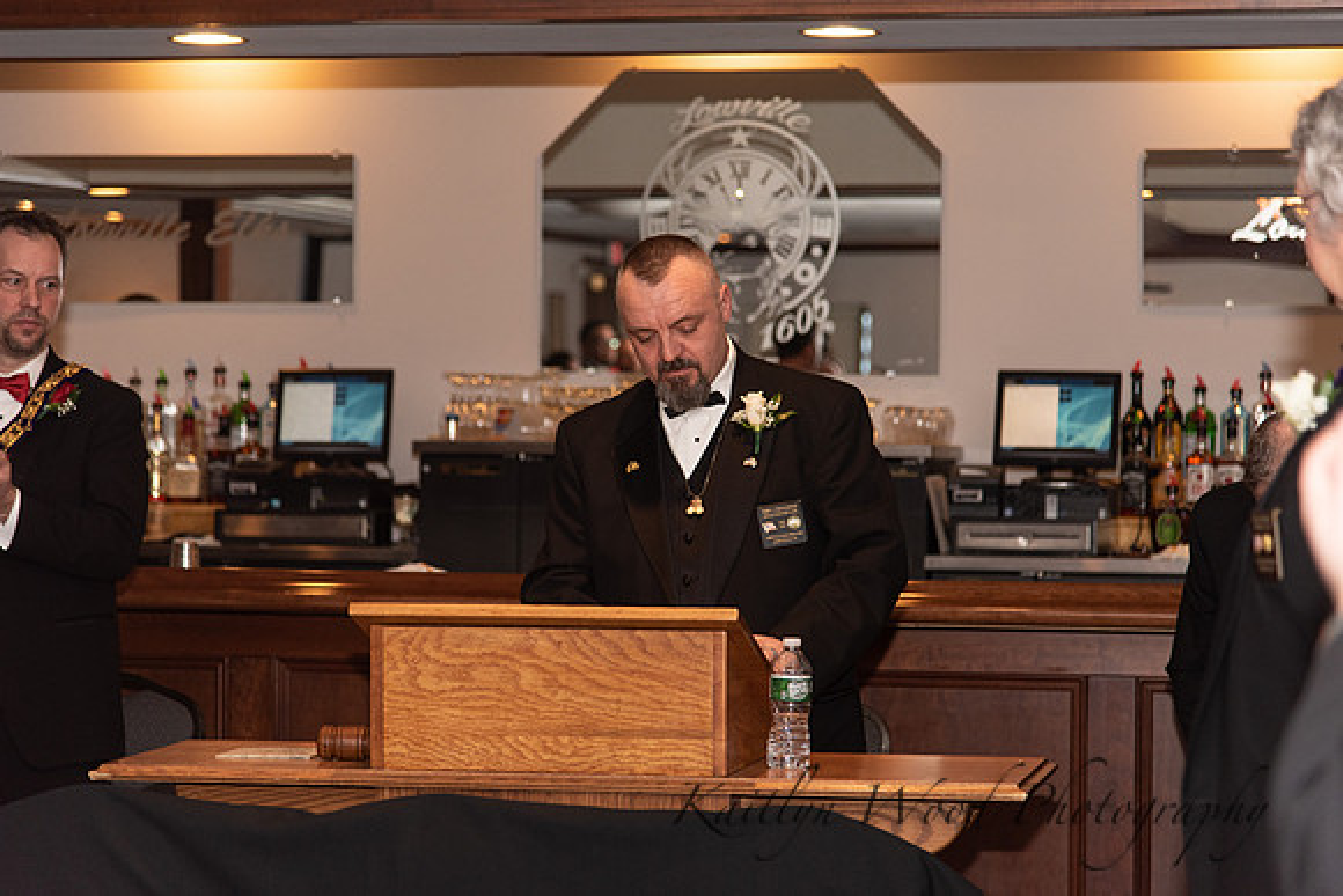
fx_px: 3731
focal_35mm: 100
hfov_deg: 20.4
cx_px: 672
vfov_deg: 13.7
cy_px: 448
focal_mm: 100
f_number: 4
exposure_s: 1/200
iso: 800
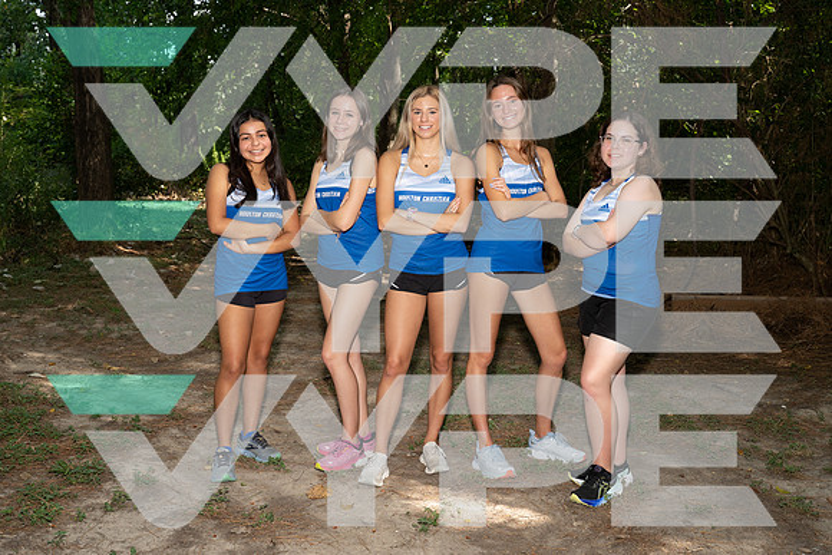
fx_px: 1017
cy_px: 278
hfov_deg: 44.5
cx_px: 416
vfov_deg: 30.5
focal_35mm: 44
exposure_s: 1/250
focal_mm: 44
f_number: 8
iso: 800
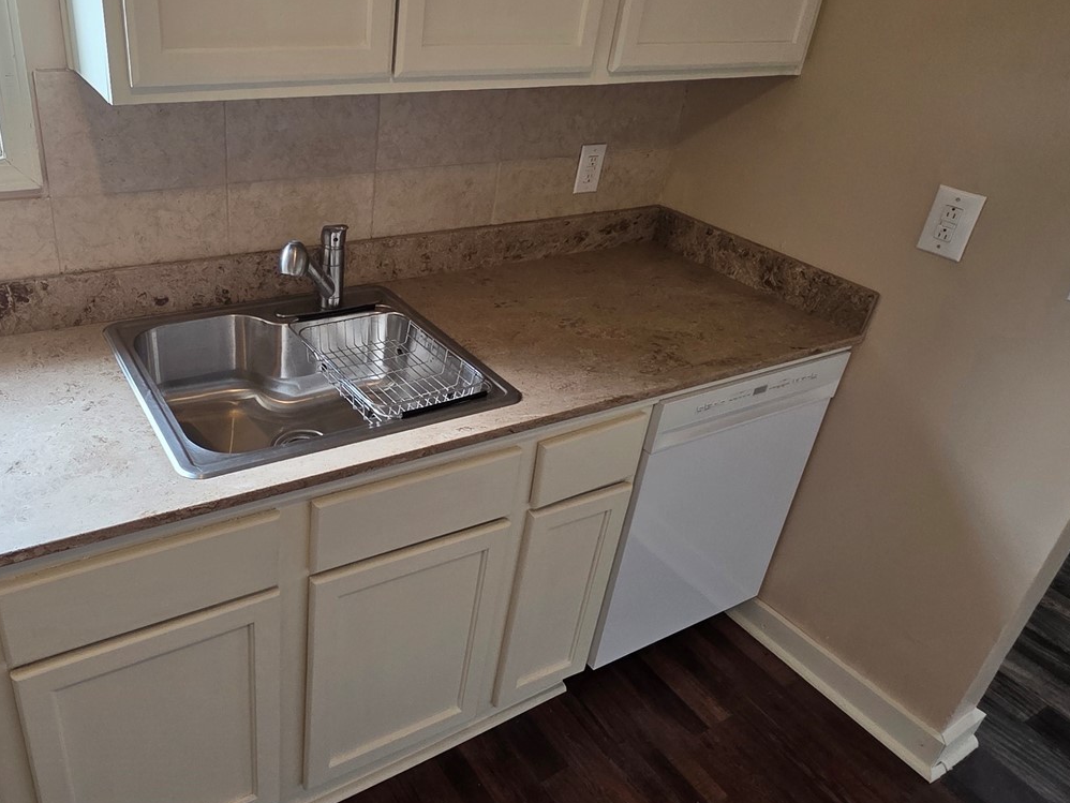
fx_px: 773
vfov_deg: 54.8
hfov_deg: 68.1
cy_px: 372
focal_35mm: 25
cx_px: 391
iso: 200
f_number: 1.9
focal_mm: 2.2
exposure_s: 1/120
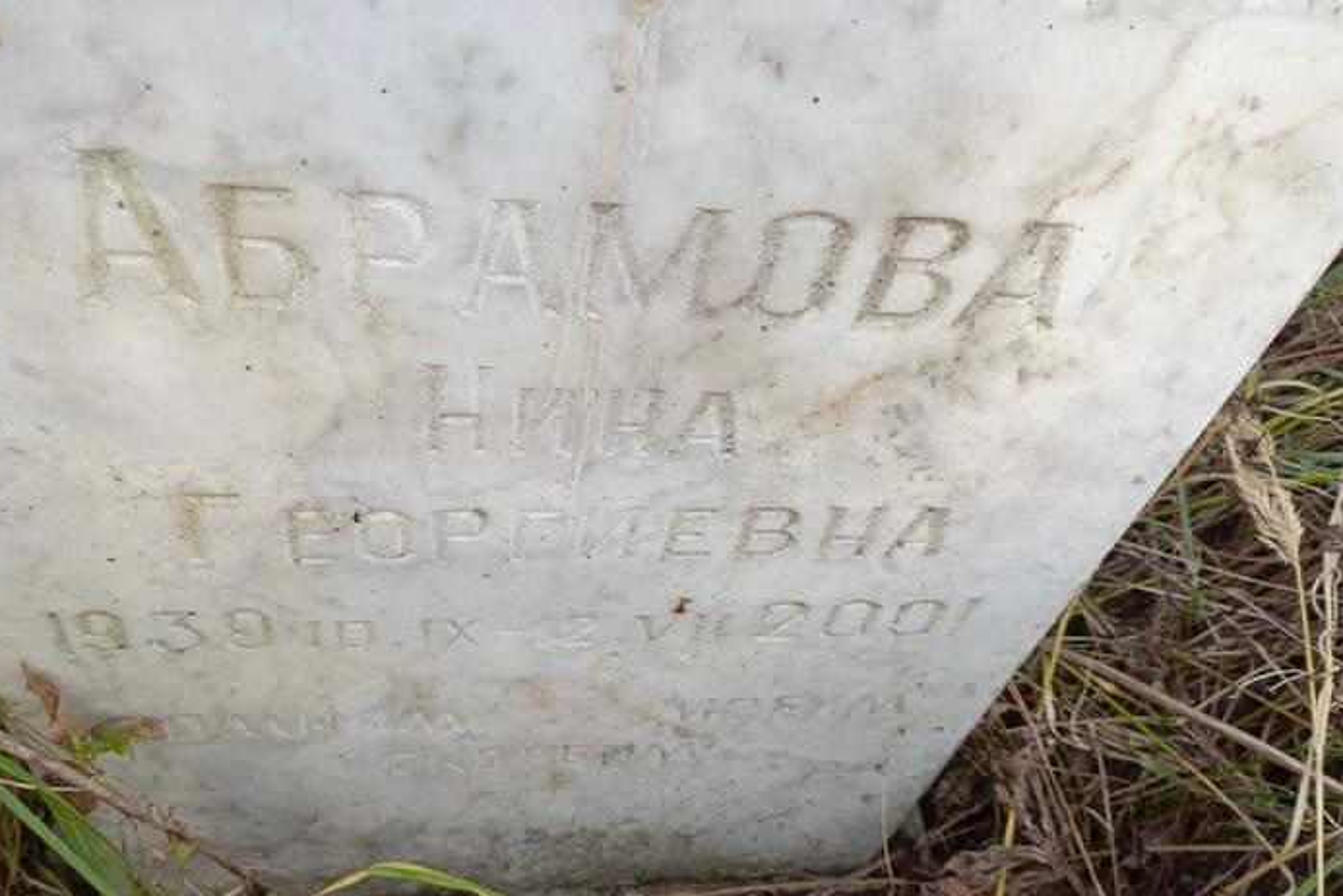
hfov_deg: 61.9
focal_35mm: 30
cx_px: 634
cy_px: 489
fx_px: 1119
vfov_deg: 43.6
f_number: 1.69
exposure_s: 1/100
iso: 200
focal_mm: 4.76
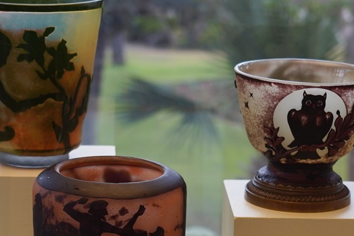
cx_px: 147
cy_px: 210
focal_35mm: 130
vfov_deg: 10.5
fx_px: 1278
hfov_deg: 15.8
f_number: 5
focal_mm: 40
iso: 320
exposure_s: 1/100
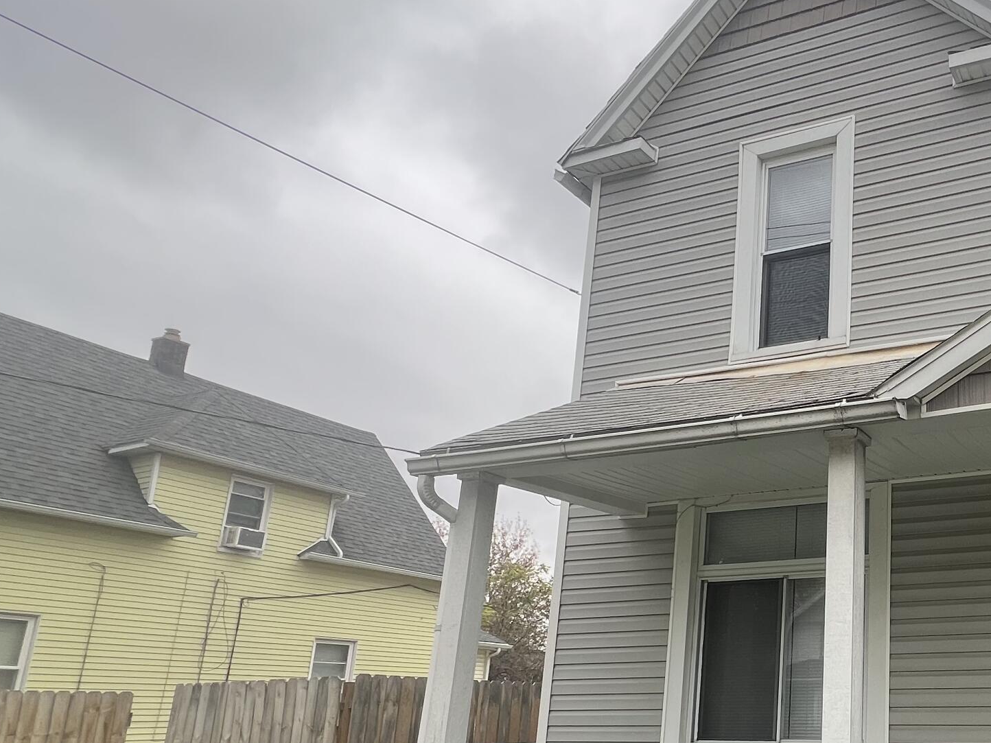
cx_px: 942
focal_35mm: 27
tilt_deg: +12.2
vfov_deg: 49.7
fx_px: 773
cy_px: 536
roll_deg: +0.7
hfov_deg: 54.2
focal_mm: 1.57
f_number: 1.8
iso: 32
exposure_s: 1/132
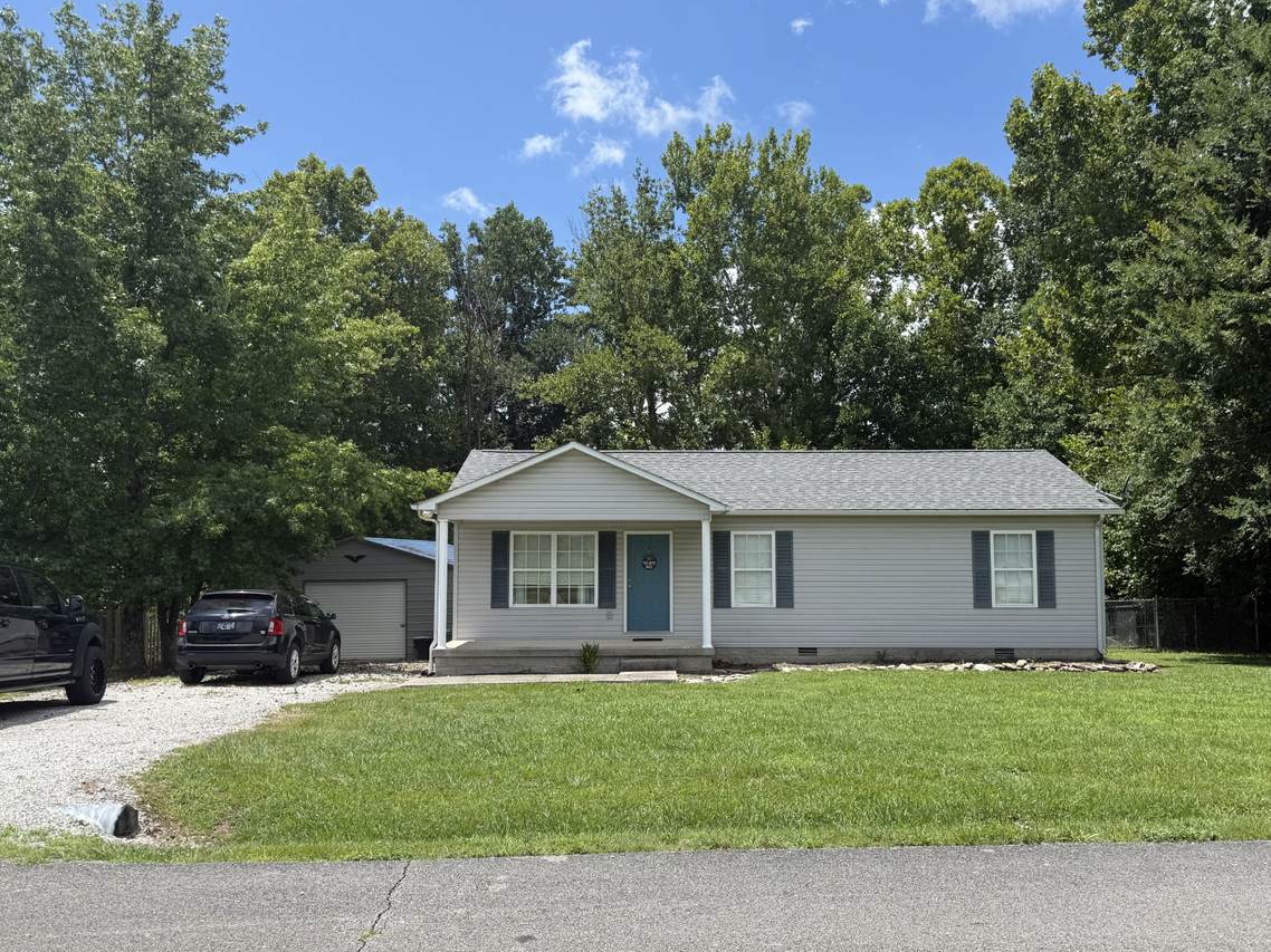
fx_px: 991
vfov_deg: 51.3
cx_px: 679
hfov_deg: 65.3
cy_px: 497
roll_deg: -0.2
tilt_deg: +3.3
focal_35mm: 27
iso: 80
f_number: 1.78
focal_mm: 6.76
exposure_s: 1/3759
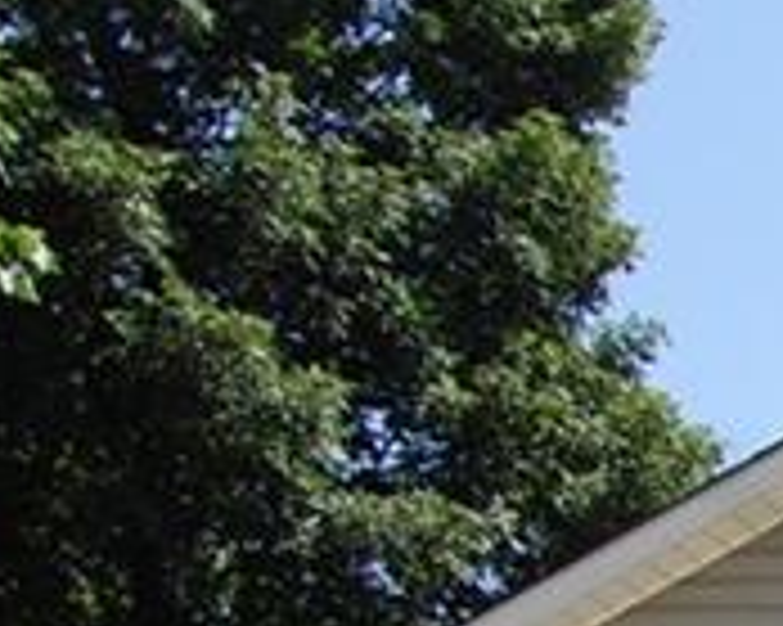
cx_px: 2178
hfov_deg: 10.2
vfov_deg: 9.5
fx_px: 3451
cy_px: 1369
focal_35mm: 149
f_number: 9
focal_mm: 18
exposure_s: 1/320
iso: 200
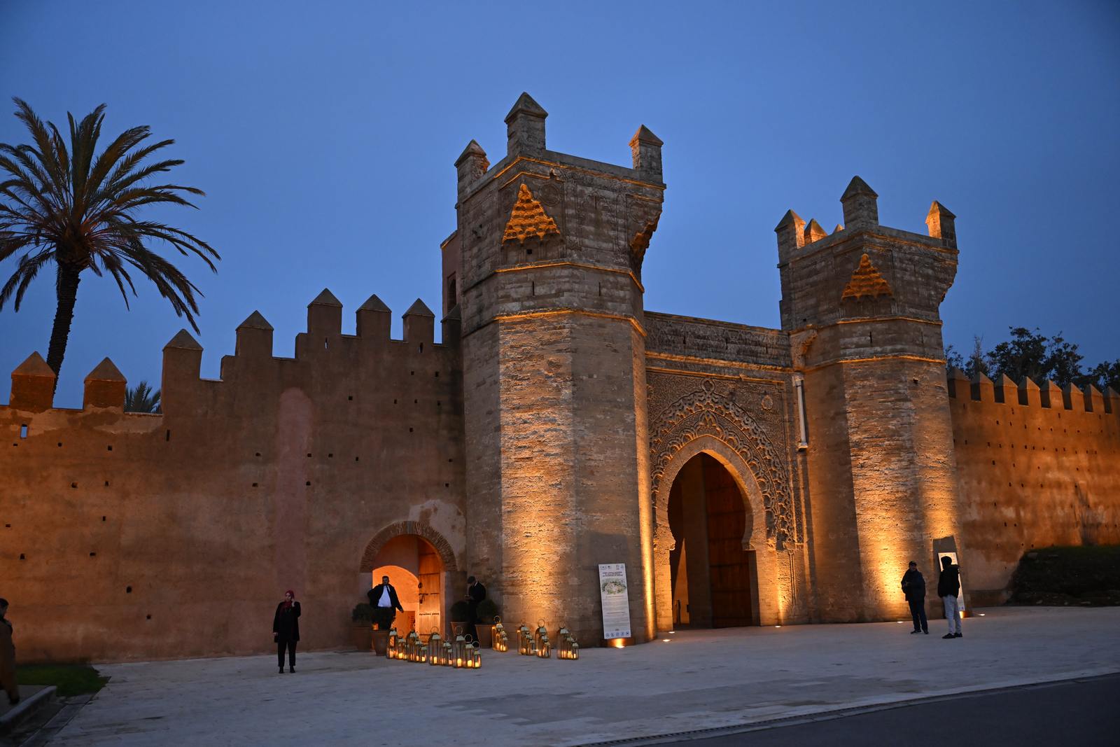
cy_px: 374
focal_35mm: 32
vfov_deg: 41.7
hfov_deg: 59.5
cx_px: 560
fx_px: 980
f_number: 2.8
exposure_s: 1/60
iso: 1600
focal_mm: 31.5
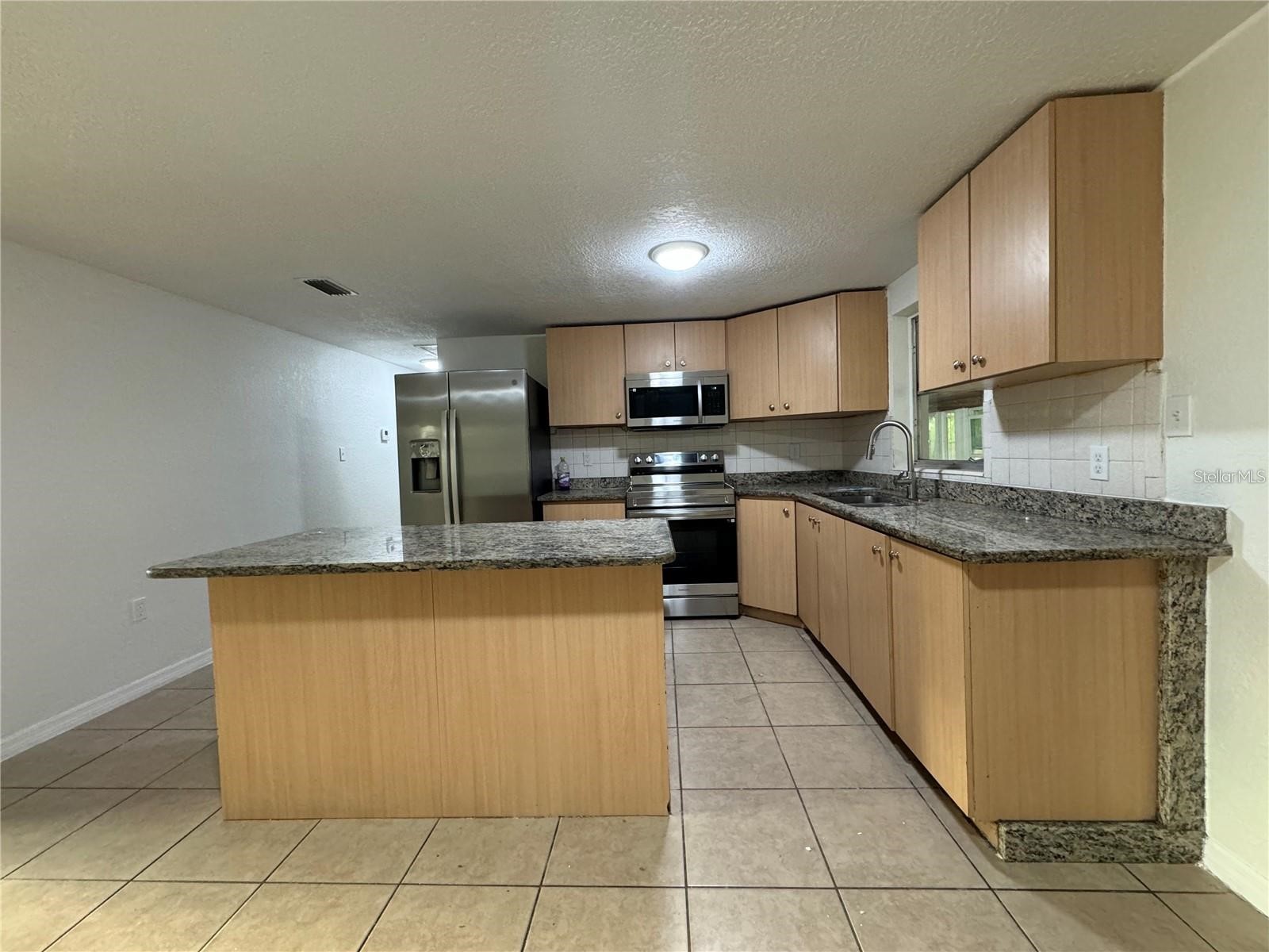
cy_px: 476
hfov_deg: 102.1
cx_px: 634
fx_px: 513
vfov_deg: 85.7
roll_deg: +2.6
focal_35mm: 14
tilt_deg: -2.4
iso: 400
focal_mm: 2.22
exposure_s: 1/60
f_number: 2.2
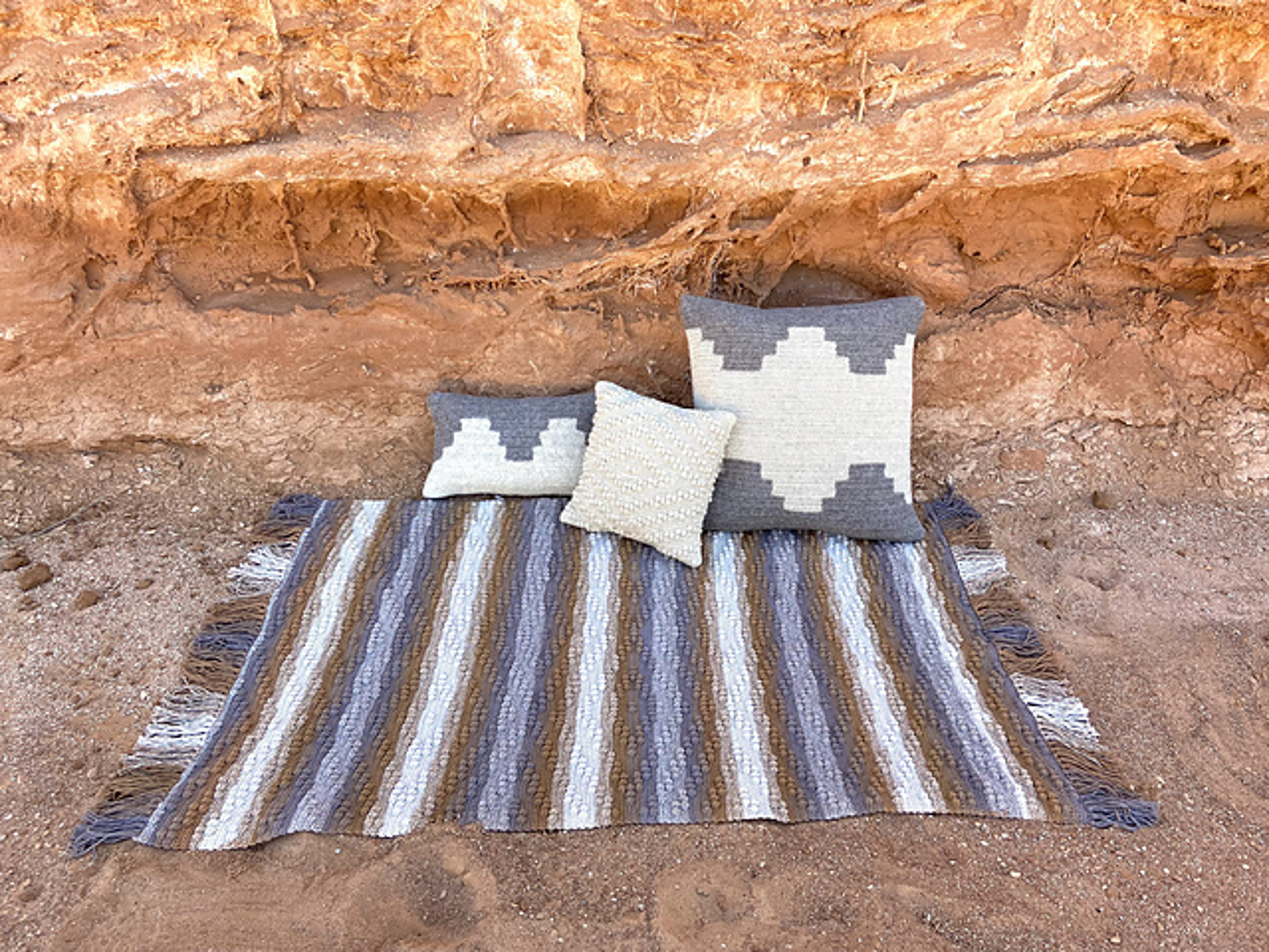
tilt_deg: -33.1
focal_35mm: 26
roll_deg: -1.5
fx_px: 953
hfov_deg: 67.3
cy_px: 476
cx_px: 634
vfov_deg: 53.1
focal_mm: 4.25
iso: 32
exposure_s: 1/375
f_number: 1.8
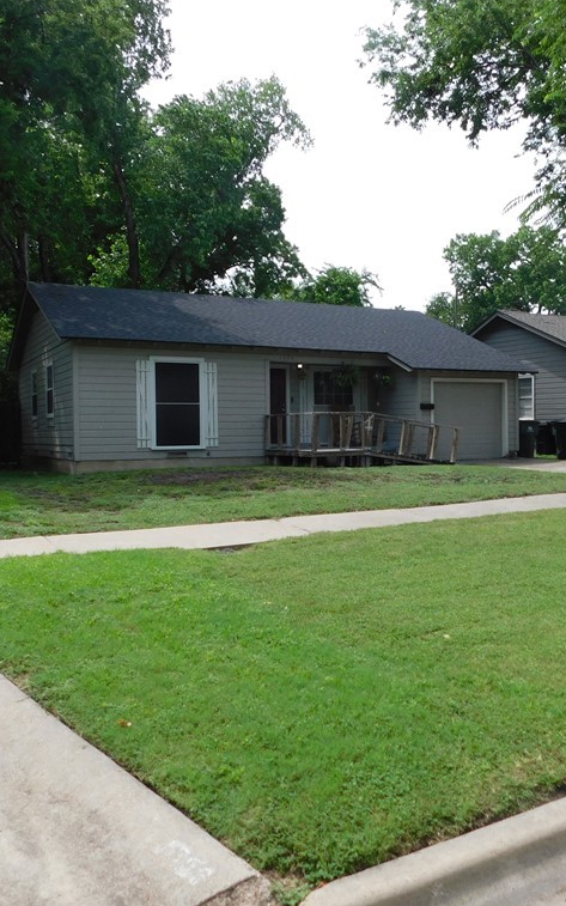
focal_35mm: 33
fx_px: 815
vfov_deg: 58.1
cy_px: 457
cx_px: 373
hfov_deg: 37.9
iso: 125
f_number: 3
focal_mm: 4
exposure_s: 1/1250
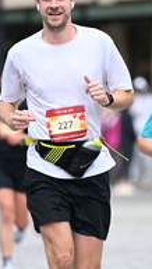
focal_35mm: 596
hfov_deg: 2.0
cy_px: 134
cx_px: 121
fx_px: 4257
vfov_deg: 3.6
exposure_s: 1/1600
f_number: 2.8
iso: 1000
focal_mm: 200
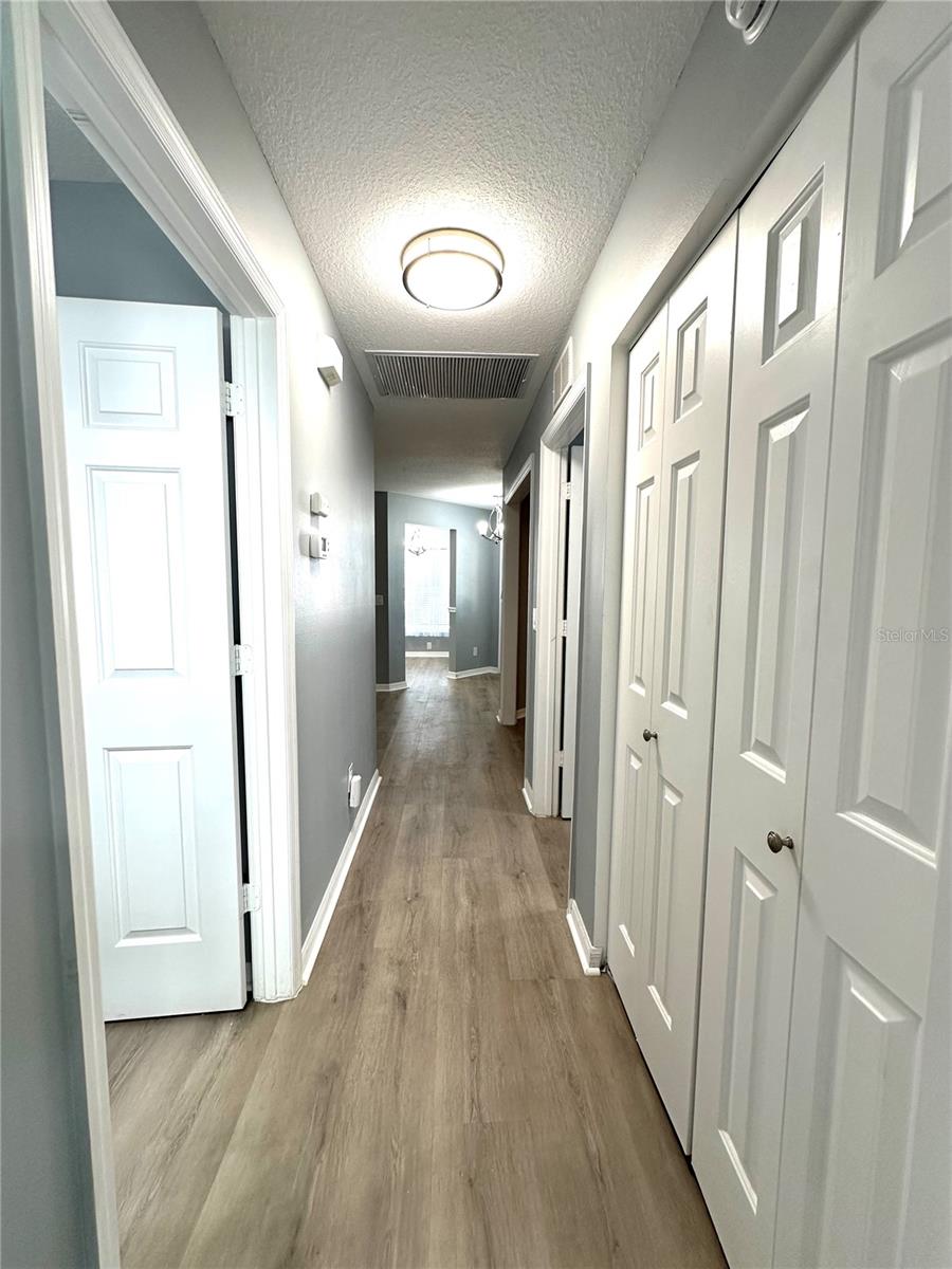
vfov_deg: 102.1
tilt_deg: -6.7
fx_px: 513
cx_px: 476
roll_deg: -1.2
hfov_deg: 85.7
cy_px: 634
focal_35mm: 14
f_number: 2.2
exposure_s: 1/120
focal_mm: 2.22
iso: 160
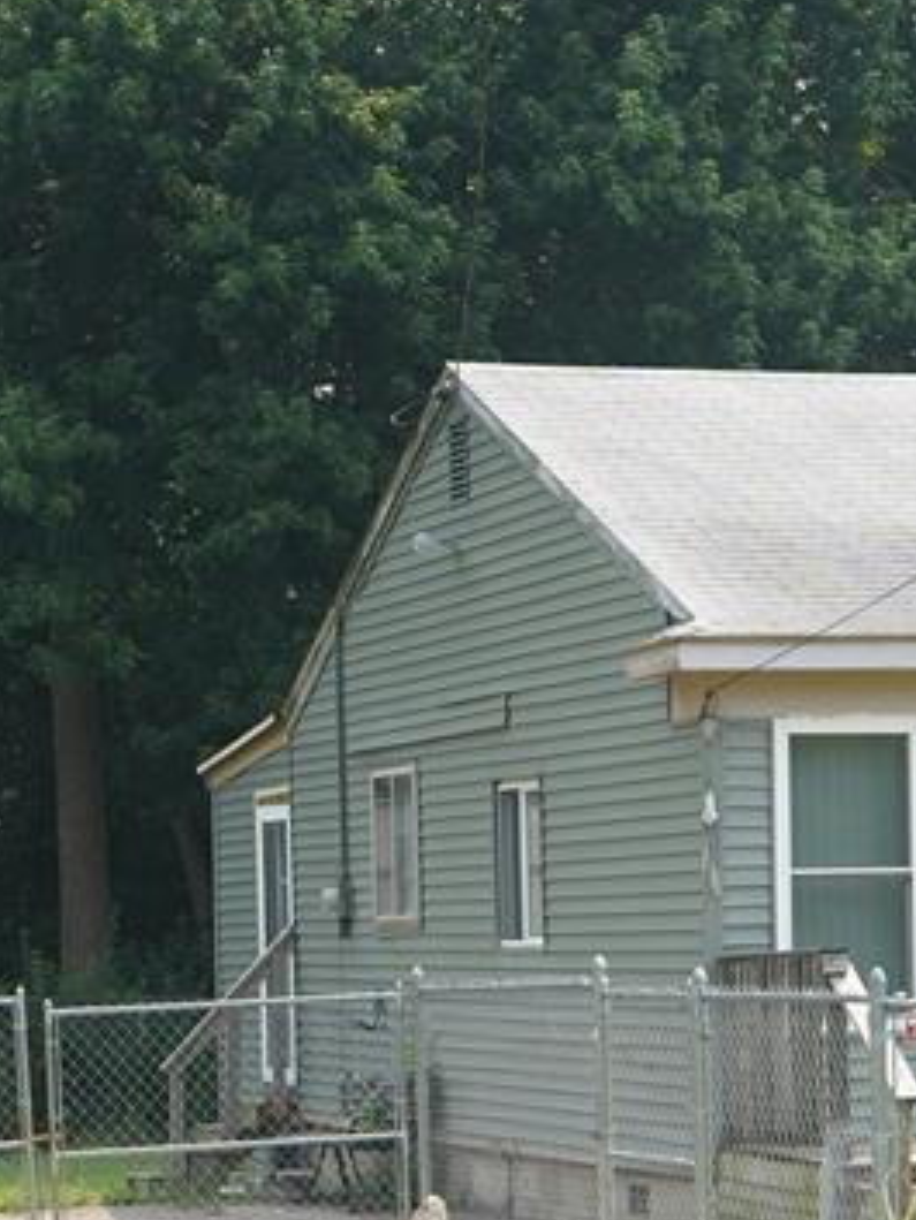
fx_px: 4126
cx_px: 861
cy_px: 933
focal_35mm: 117
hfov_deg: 12.6
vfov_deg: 16.7
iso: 1000
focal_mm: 42
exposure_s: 1/1600
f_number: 6.3
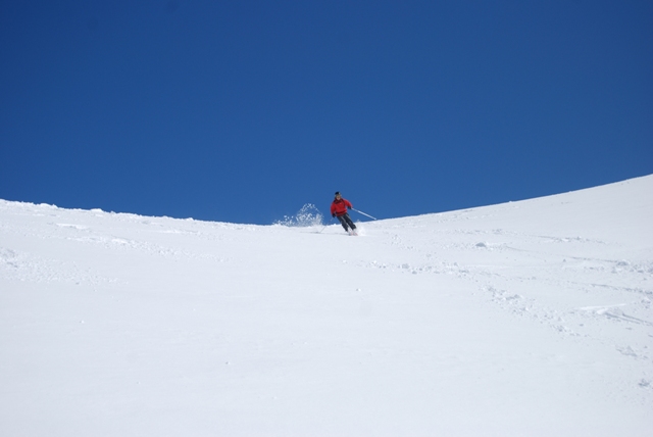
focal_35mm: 82
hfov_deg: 24.6
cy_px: 218
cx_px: 326
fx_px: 1498
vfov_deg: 16.6
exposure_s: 1/1000
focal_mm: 55
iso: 100
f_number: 5.6
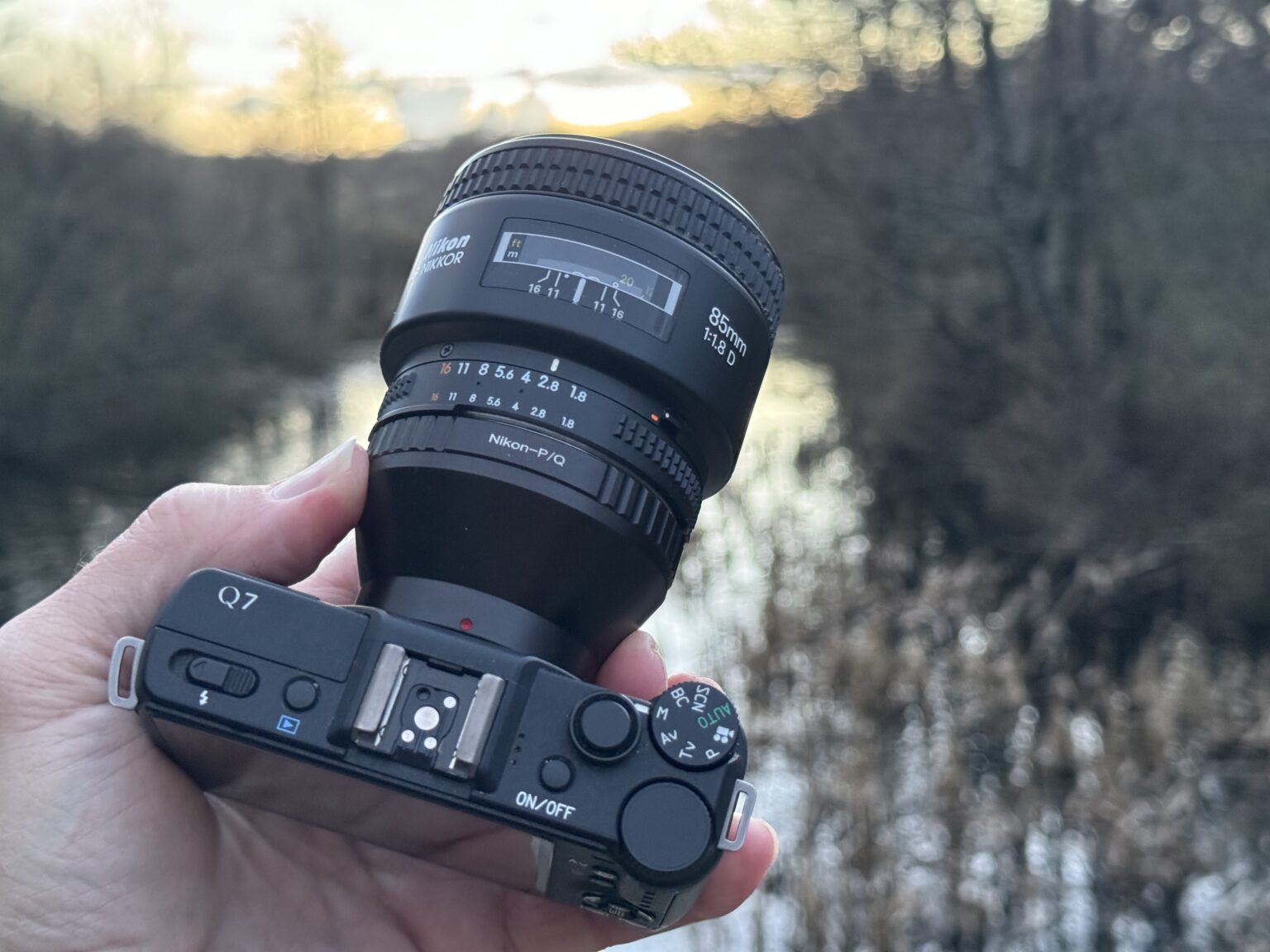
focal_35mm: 48
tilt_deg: -8.5
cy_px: 476
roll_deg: +2.3
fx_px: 1761
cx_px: 635
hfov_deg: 39.7
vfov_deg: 30.3
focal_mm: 6.86
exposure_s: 1/30
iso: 500
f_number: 1.78
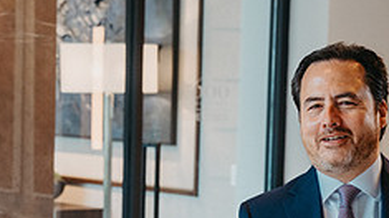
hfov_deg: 12.8
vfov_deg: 7.2
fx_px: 1732
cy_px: 255
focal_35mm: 168
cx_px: 222
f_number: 5
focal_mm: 65
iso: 1000
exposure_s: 1/125
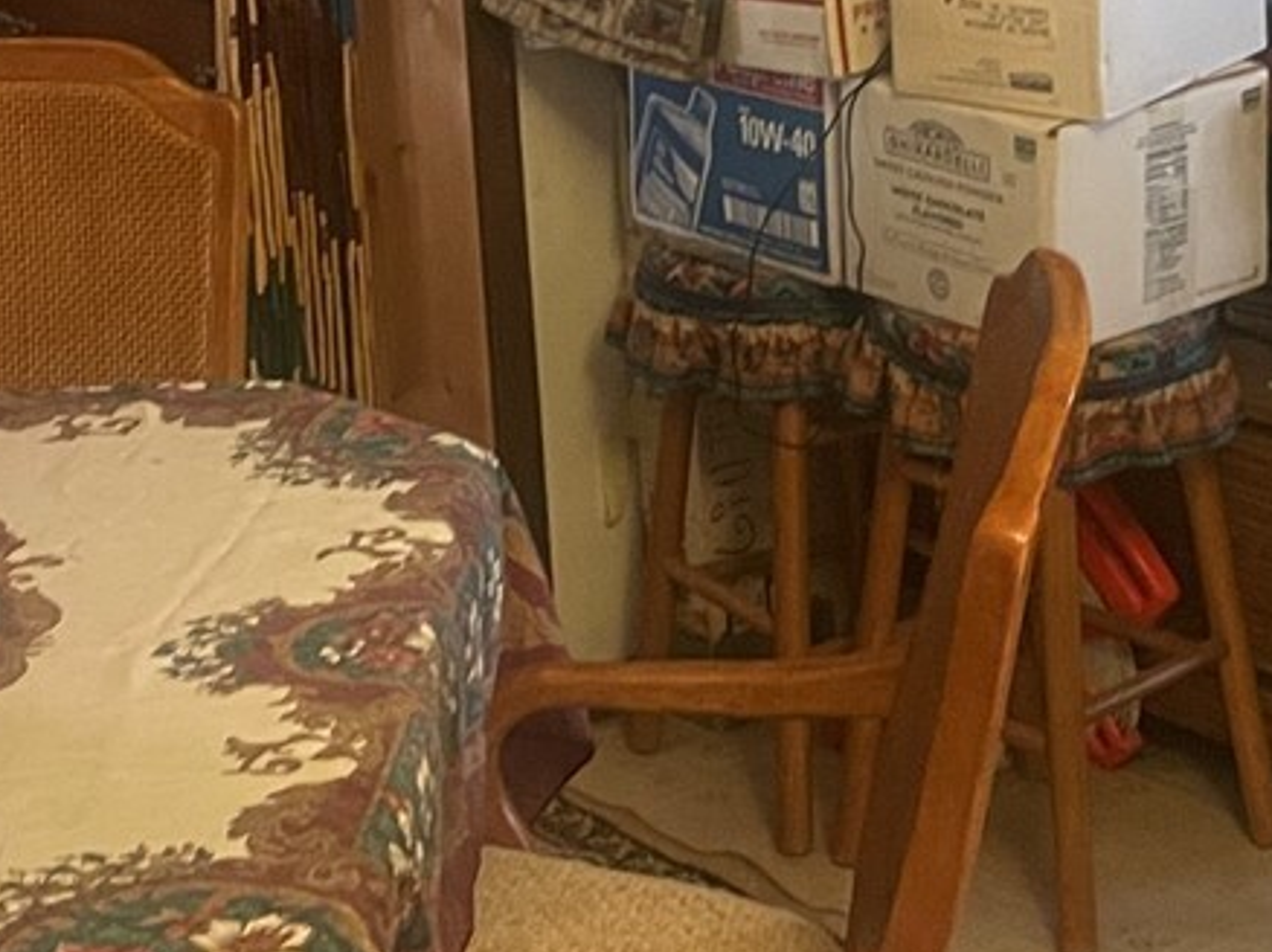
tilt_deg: -15.5
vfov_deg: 15.3
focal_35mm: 95
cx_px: 839
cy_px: 64
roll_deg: +2.7
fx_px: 3489
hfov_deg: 20.6
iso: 800
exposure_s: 1/28
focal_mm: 4.2
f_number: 1.6
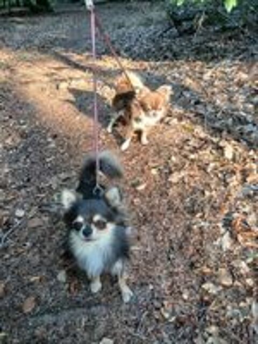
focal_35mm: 26
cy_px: 172
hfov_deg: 53.1
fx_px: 258
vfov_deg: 67.3
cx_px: 129
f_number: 1.8
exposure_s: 1/50
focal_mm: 3.98
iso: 100
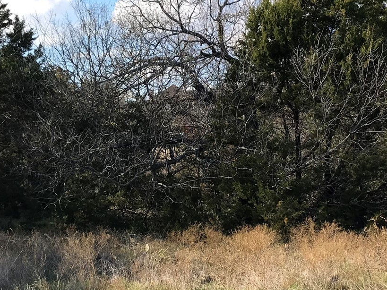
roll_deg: +2.2
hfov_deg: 27.8
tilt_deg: -3.8
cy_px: 195
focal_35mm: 70
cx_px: 200
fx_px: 782
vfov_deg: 20.9
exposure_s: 1/1168
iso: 20
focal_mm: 3.99
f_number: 1.8
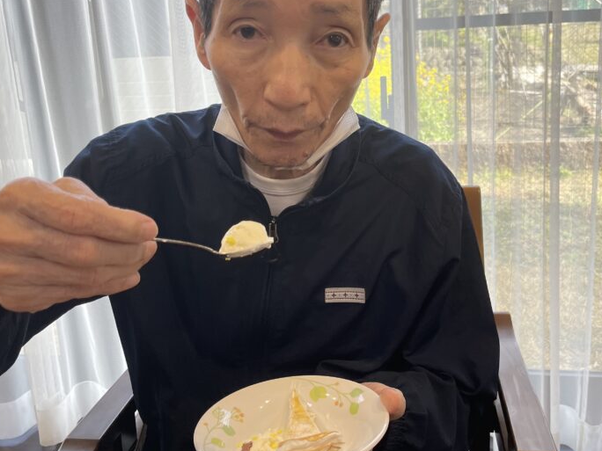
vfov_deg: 37.5
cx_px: 327
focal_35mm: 38
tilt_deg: -11.7
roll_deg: +3.7
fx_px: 661
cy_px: 165
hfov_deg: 48.9
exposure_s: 1/121
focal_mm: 4.2
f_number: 1.6
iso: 32
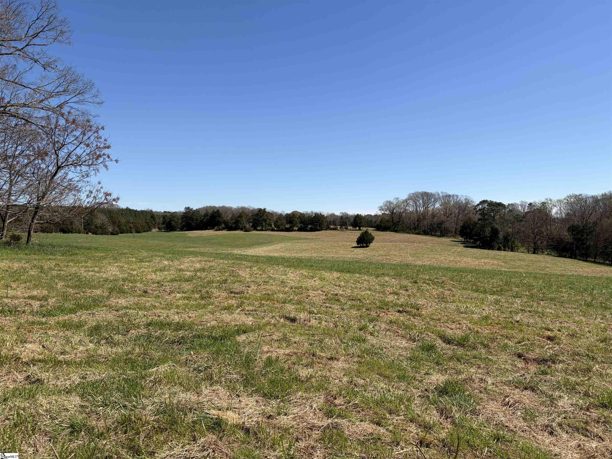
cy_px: 230
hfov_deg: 67.3
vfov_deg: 53.1
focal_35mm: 26
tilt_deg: +0.7
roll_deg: +0.4
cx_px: 306
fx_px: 460
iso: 50
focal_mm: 5.96
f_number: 1.6
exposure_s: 1/4608
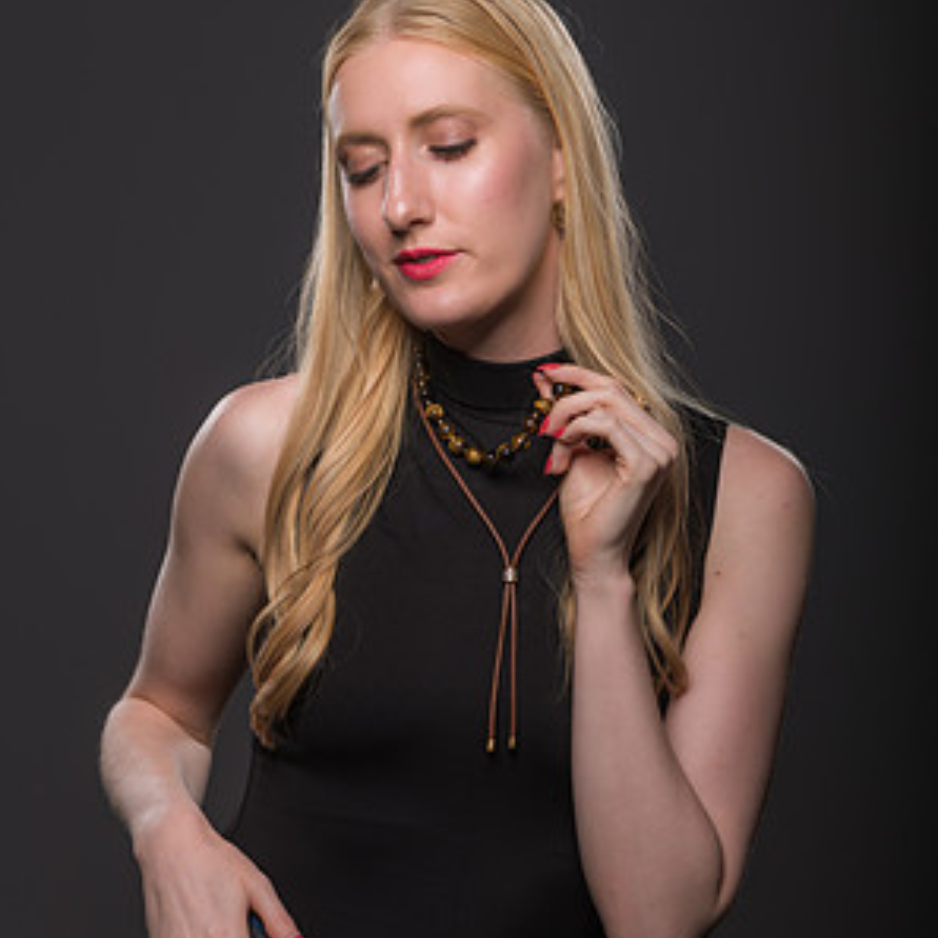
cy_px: 527
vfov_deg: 12.9
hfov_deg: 12.9
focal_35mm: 135
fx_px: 4139
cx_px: 467
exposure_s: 1/250
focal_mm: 105
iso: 64
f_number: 9
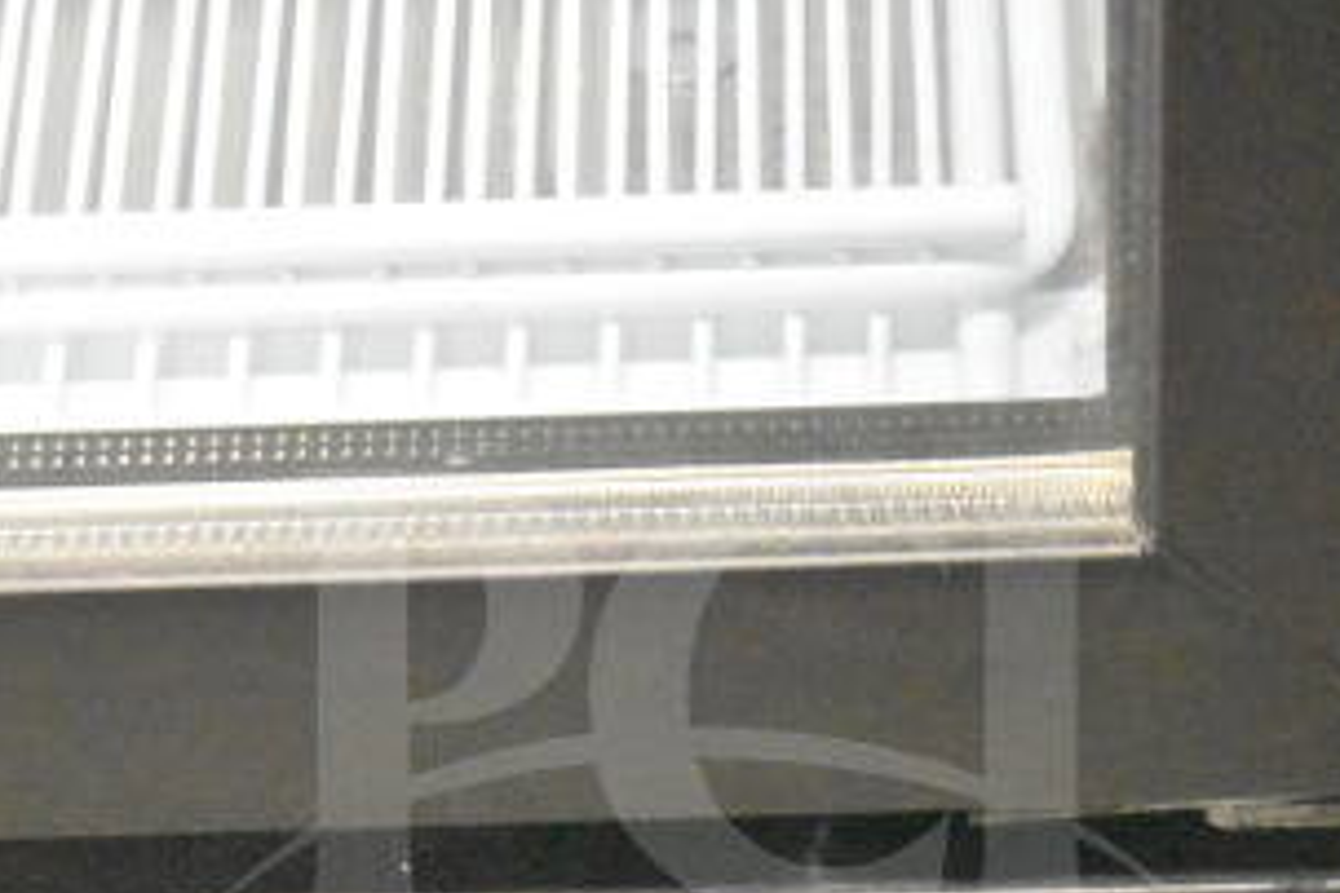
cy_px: 820
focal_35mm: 166
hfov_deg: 12.4
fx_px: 6179
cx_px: 694
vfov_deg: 8.2
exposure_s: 1/80
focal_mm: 55
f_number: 5.6
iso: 25600
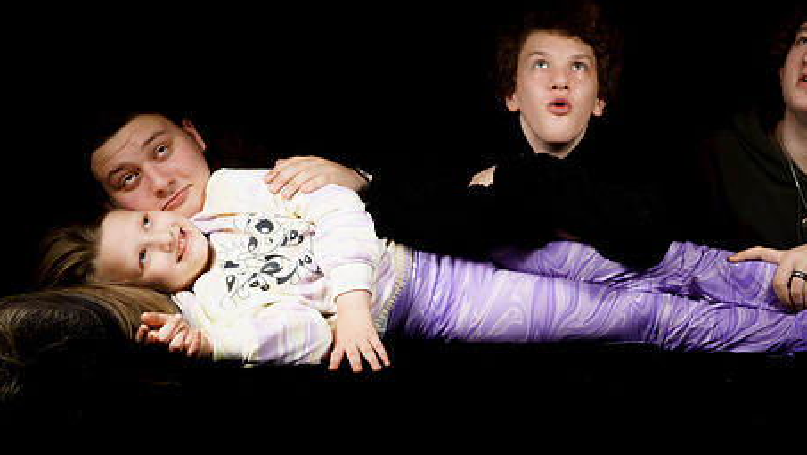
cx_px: 535
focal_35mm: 62
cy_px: 82
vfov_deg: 19.2
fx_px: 1327
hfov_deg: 33.5
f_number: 4
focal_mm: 40
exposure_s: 1/80
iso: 100
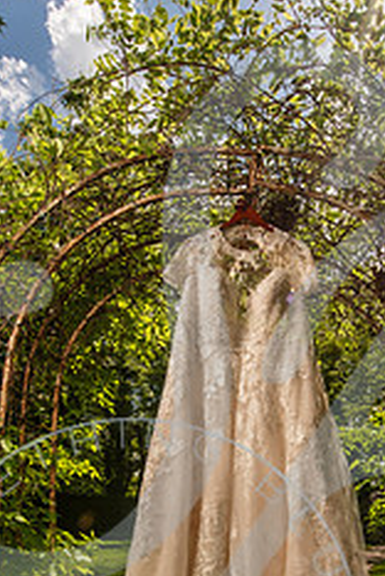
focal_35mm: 27
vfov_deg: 61.8
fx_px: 432
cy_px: 460
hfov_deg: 47.5
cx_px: 244
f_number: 13
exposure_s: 1/250
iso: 200
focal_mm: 14
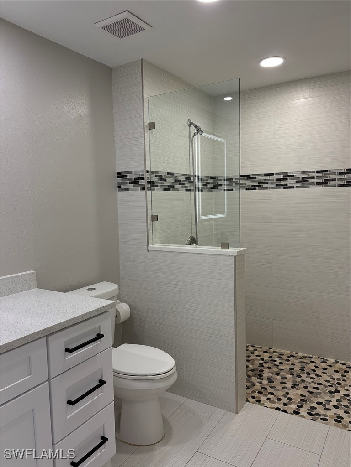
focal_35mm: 26
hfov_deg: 53.1
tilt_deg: -4.4
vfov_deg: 67.3
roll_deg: +0.9
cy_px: 234
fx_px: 352
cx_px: 176
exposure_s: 1/232
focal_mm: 5.96
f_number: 1.6
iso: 125
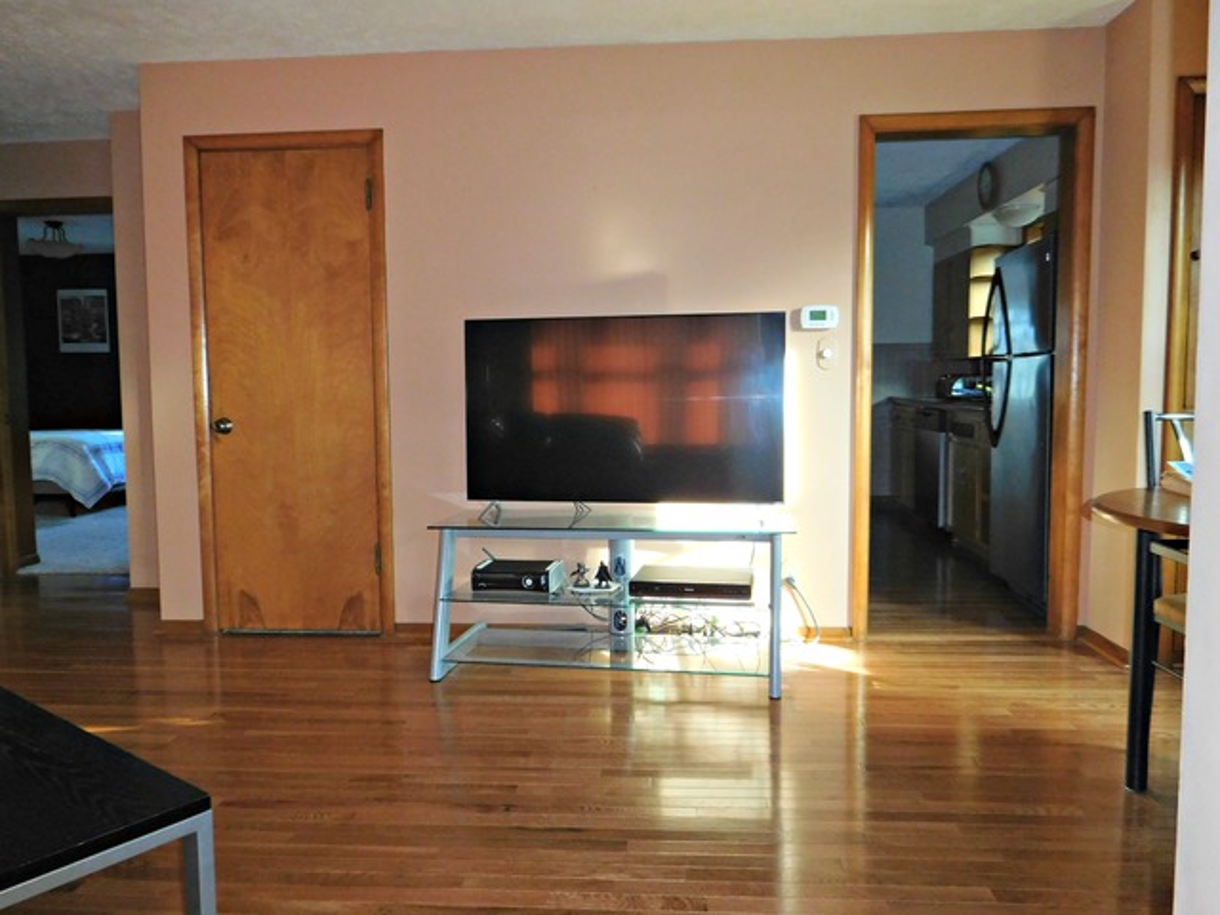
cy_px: 458
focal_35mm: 25
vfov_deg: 54.9
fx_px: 881
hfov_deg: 69.4
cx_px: 610
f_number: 3.4
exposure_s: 1/30
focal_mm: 4.5
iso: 400
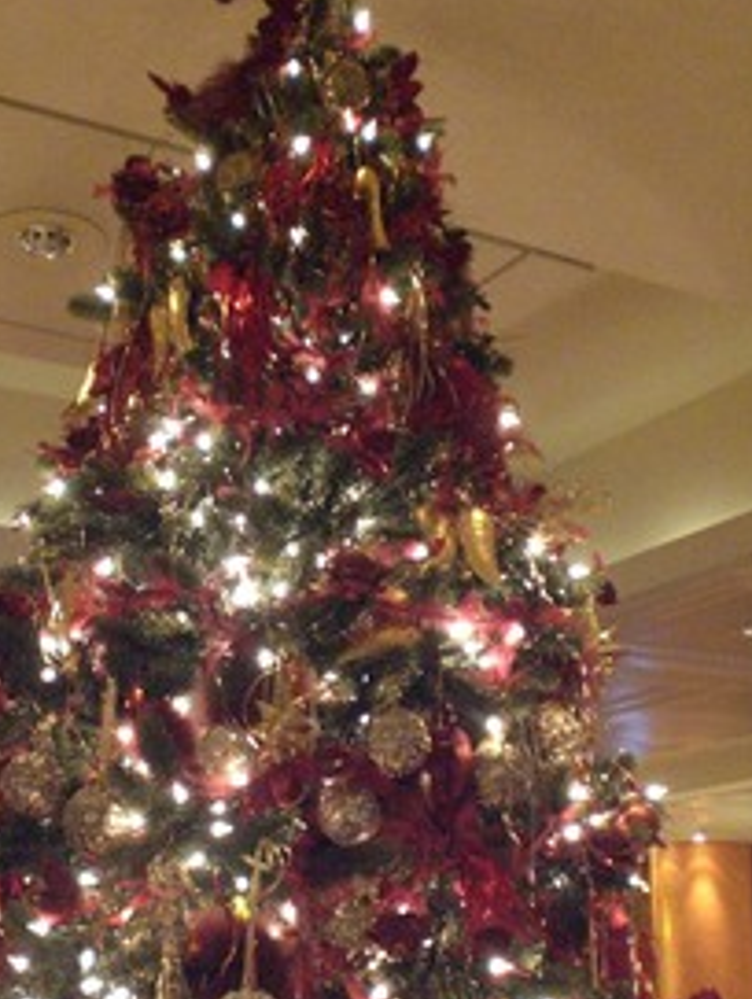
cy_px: 704
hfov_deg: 26.1
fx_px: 1618
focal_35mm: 56
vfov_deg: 33.8
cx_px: 288
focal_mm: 6.3
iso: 800
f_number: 3.1
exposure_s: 1/20
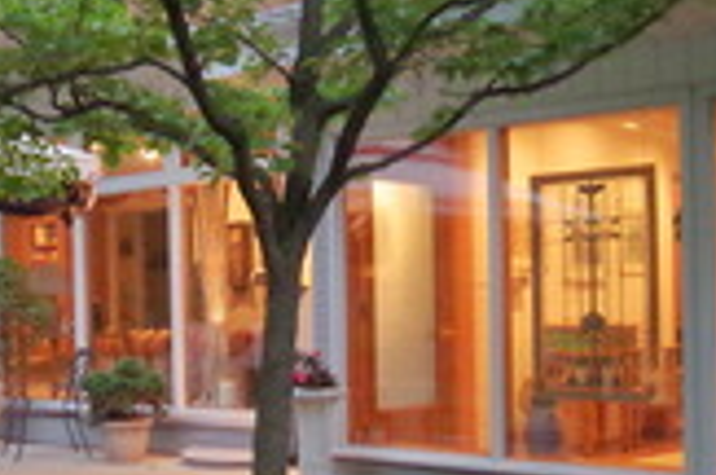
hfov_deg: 33.8
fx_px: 1171
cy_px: 295
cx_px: 268
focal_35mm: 59
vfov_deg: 22.8
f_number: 5
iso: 1600
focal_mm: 10
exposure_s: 1/40
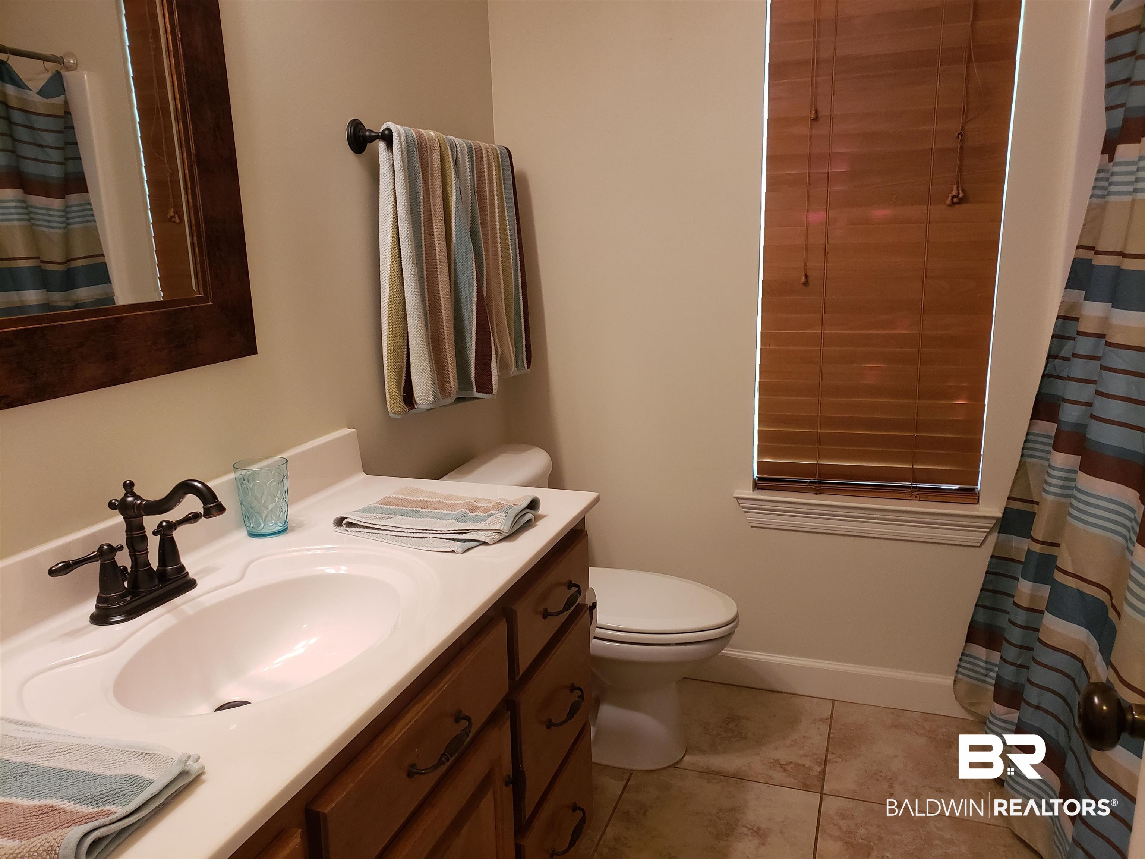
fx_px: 860
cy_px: 430
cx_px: 572
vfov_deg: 53.1
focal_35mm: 26
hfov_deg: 67.3
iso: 250
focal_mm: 4.3
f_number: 2.4
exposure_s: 1/24
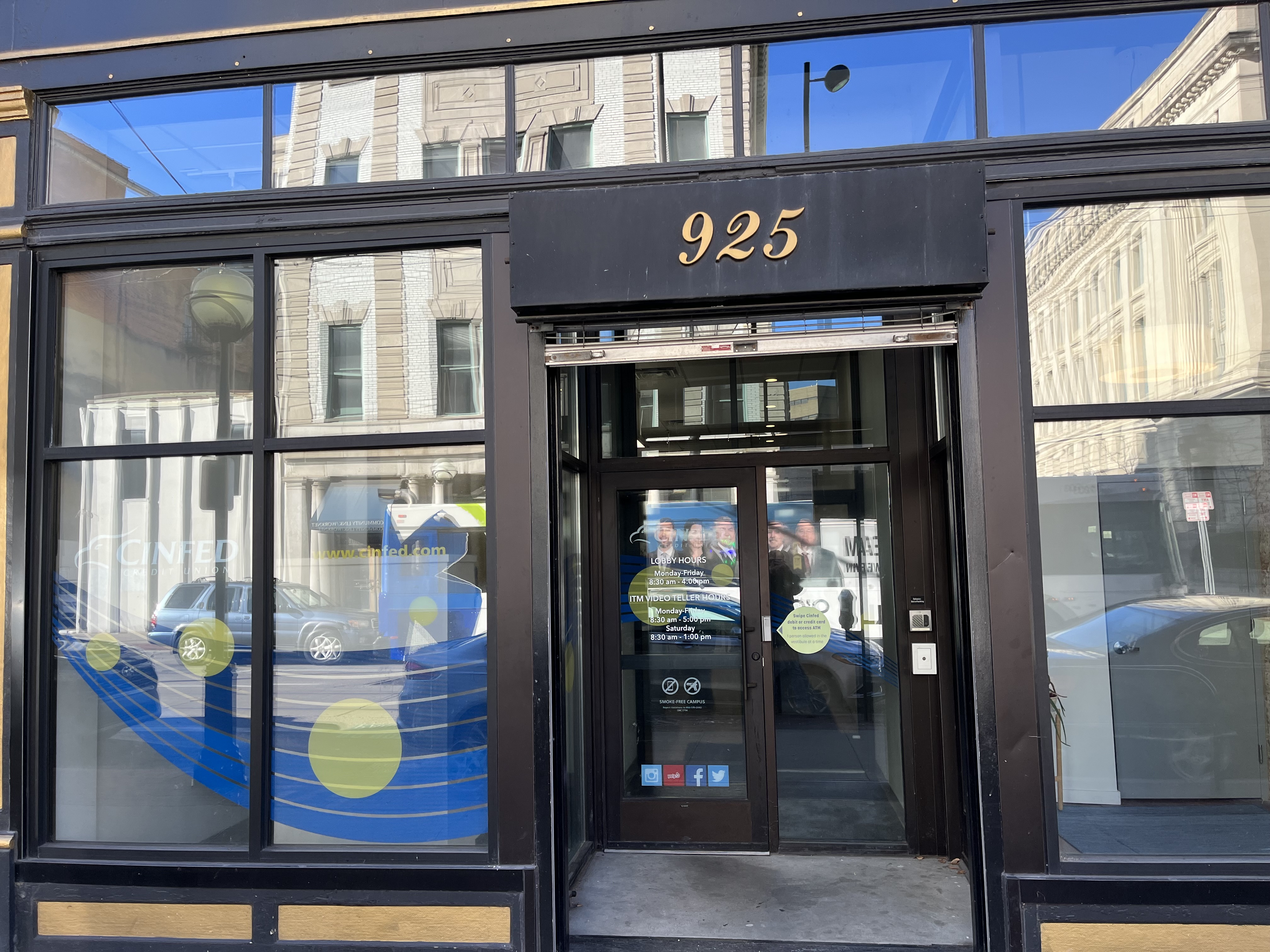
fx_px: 954
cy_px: 476
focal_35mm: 26
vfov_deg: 53.1
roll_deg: +1.8
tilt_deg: +4.5
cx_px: 635
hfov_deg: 67.3
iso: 50
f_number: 1.6
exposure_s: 1/369
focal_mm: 5.1
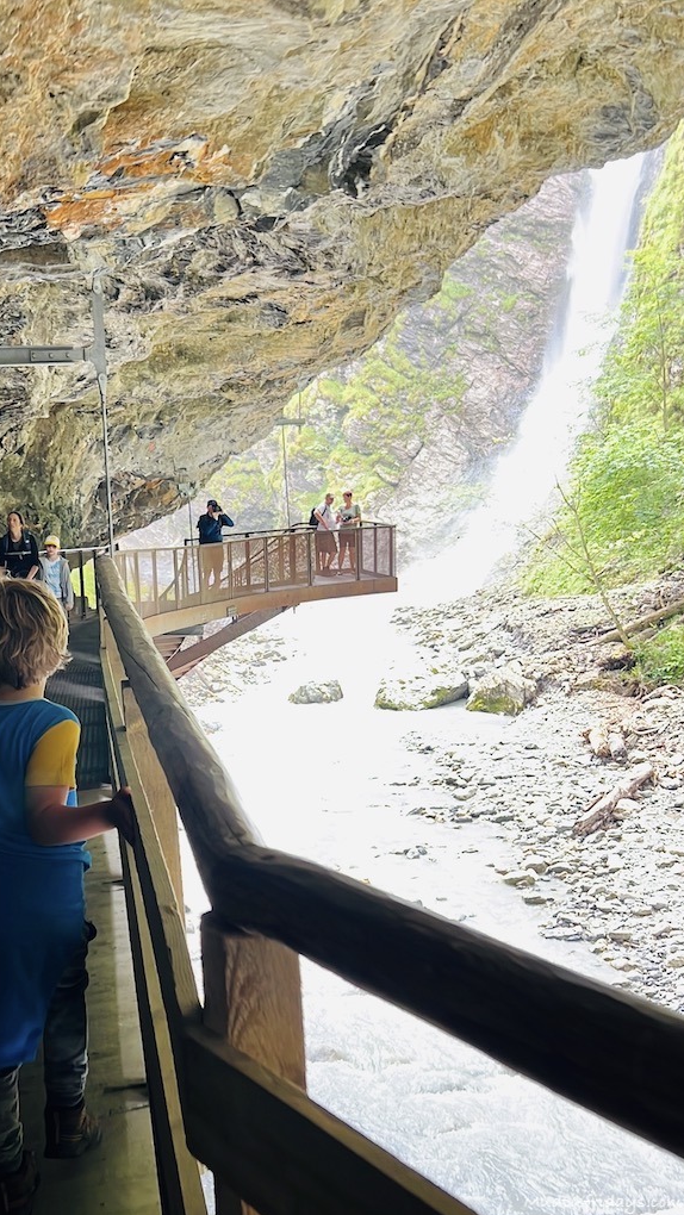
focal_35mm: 35
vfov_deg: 56.6
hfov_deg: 33.5
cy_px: 609
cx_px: 242
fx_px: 1128
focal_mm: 5.7
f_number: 1.5
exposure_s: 1/60
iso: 40
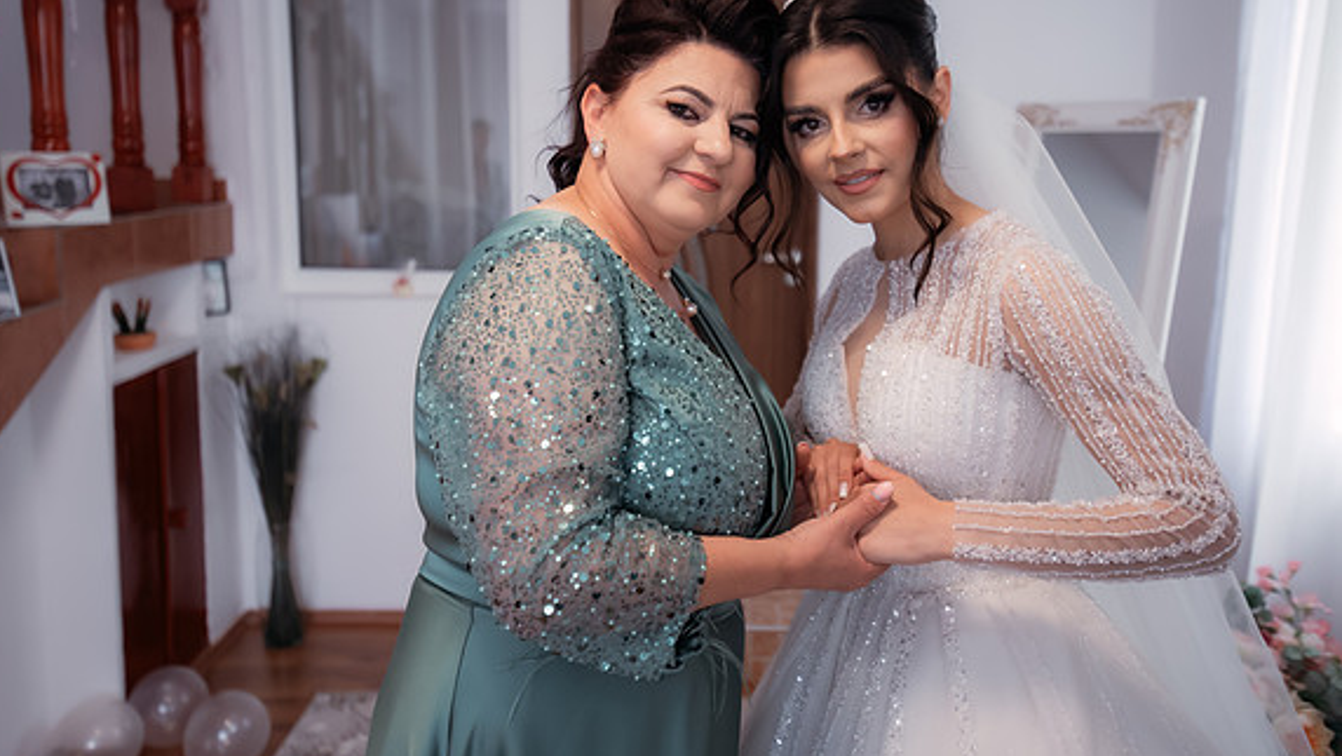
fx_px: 1175
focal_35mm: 33
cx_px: 688
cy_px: 323
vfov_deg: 35.6
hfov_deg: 59.5
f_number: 2.8
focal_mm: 30
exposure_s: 1/250
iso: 1600
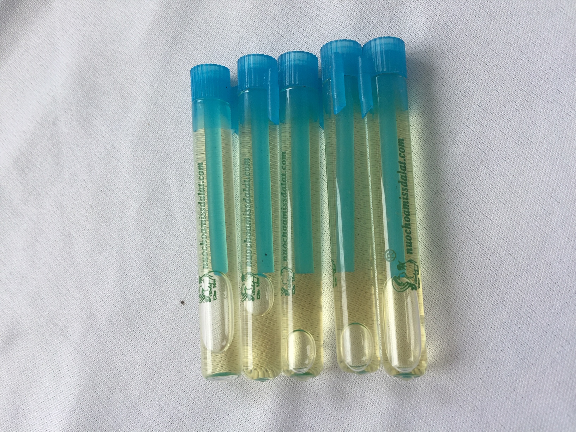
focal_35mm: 29
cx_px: 288
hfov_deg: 61.7
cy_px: 216
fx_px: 483
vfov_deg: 48.2
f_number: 2.2
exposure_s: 1/344
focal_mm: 4.15
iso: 32
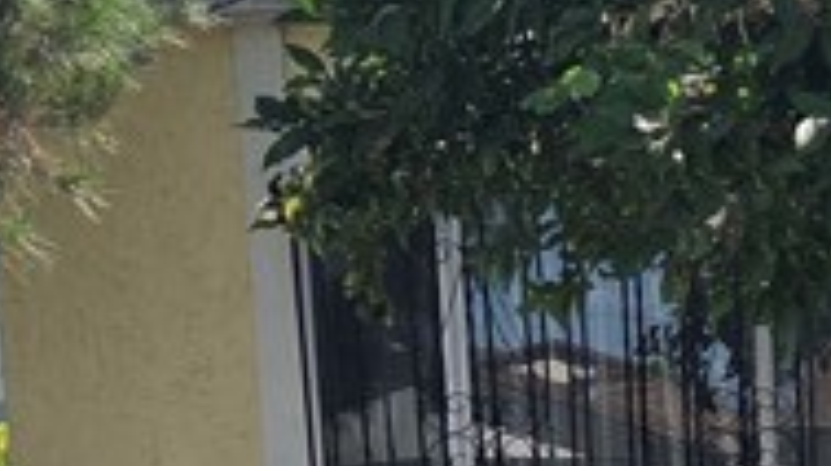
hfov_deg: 14.9
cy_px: 976
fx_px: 2995
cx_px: 1161
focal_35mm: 136
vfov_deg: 8.4
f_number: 1.8
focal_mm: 5.4
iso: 80
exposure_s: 1/2679
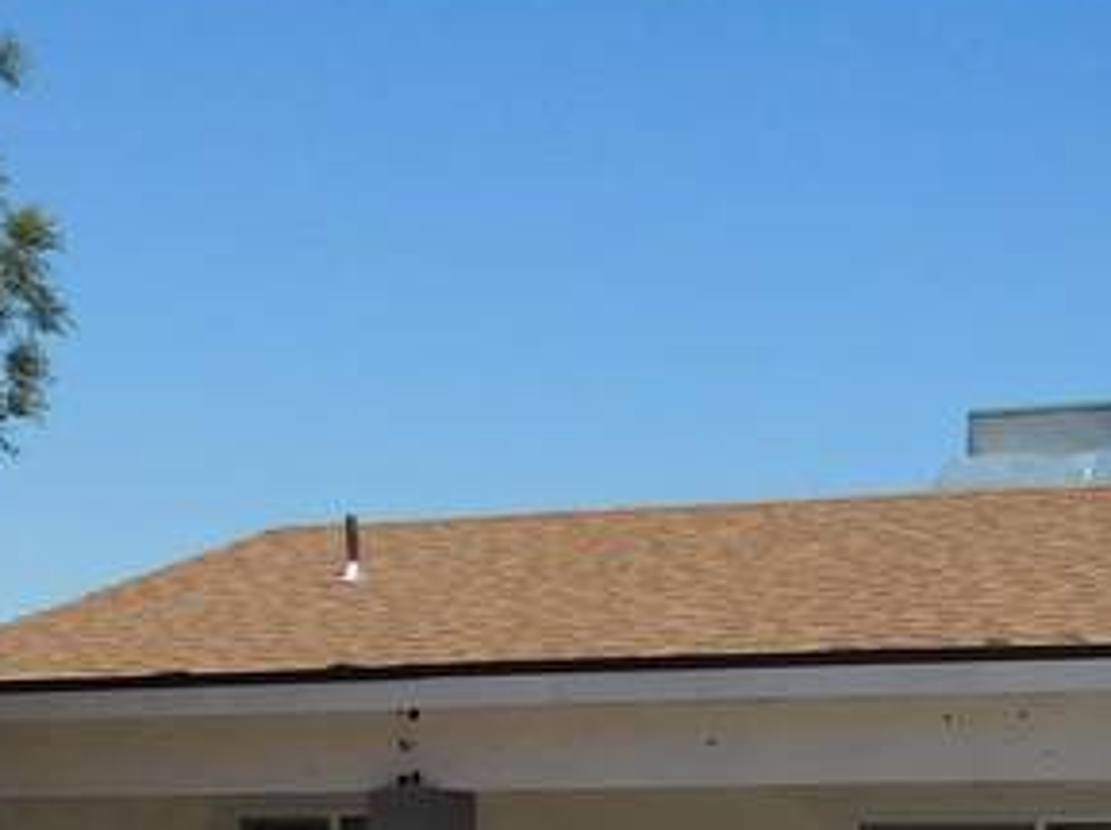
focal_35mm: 102
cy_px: 1114
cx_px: 1311
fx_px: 3270
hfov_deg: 18.3
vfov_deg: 13.9
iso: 125
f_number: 6
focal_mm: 4
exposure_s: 1/800
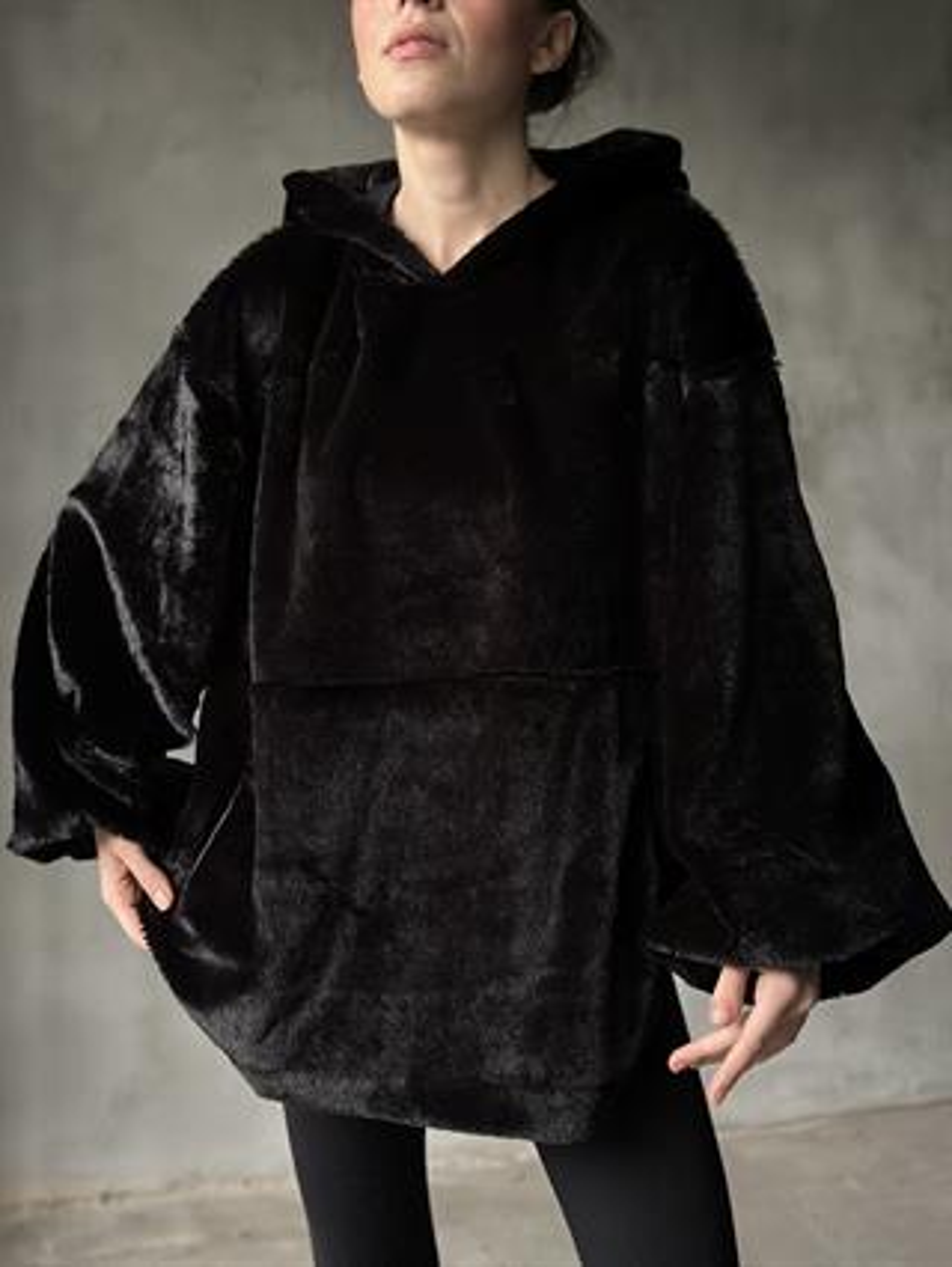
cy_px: 634
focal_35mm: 48
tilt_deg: -5.2
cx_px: 476
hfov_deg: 30.3
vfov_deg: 39.6
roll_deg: -0.4
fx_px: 1758
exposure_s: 1/25
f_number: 1.78
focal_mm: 6.86
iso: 1000
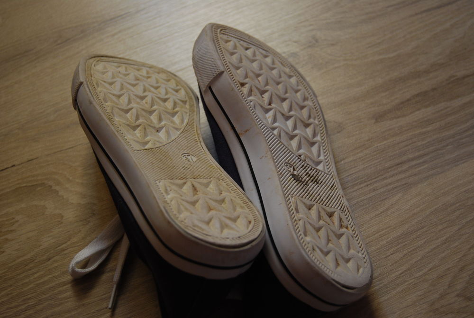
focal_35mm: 48
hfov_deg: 41.0
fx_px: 633
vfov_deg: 28.2
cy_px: 159
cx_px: 237
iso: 400
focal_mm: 32
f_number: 4.5
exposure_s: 1/30
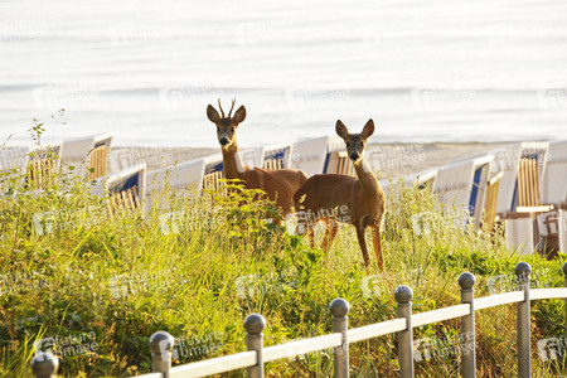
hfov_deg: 6.9
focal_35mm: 300
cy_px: 189
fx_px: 4725
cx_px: 284
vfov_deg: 4.6
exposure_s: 1/320
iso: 500
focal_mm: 300
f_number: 9
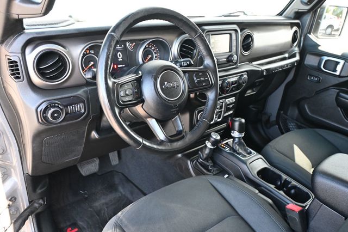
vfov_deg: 44.6
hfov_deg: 63.2
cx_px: 174
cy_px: 116
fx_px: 283
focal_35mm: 29
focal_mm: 19.5
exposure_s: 1/125
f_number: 3.8
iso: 1400
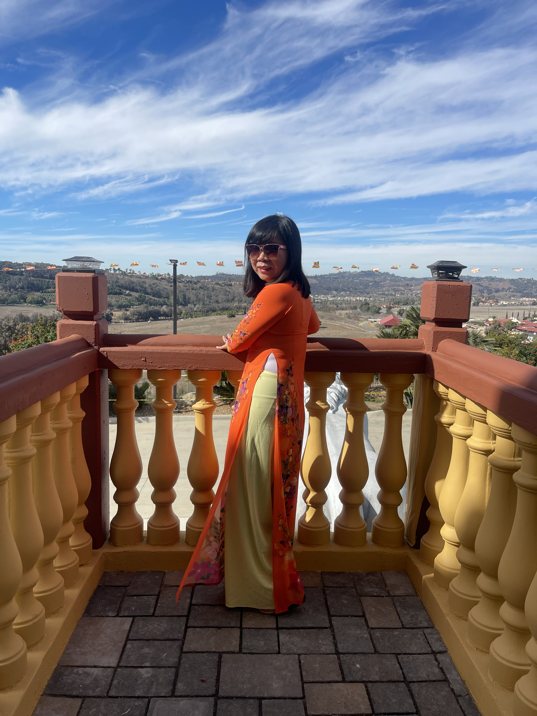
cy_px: 358
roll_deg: -1.3
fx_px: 517
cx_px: 268
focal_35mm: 25
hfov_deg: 54.9
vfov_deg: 69.4
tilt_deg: -7.4
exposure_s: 1/4902
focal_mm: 5.1
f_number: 1.6
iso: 32
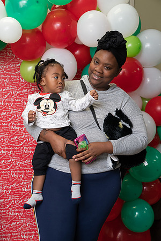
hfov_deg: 23.8
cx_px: 80
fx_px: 382
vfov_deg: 35.1
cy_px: 120
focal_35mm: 57
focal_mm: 57
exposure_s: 1/80
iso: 400
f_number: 5
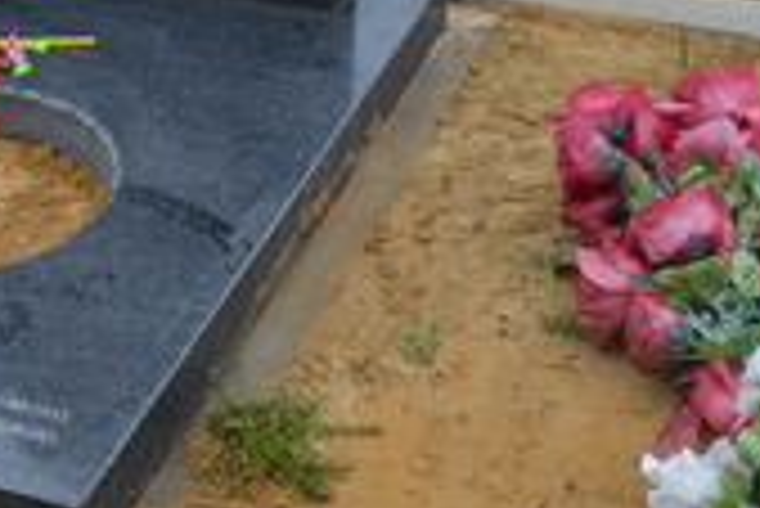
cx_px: 126
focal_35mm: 88
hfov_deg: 22.7
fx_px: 1859
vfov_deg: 15.0
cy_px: -124
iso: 100
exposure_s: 1/160
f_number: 6.3
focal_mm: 18
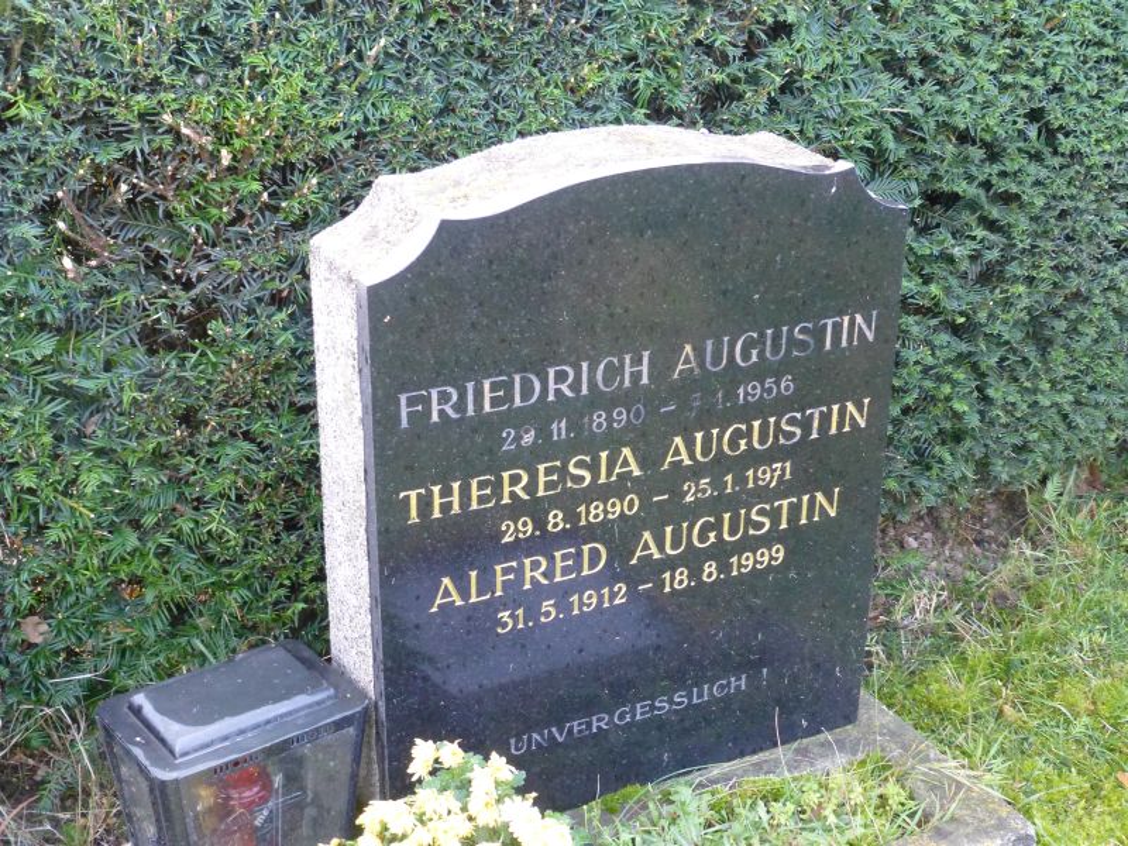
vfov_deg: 28.6
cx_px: 564
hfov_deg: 37.5
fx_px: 1662
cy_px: 423
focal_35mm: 51
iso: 800
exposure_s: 1/100
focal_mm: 9
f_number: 4.4
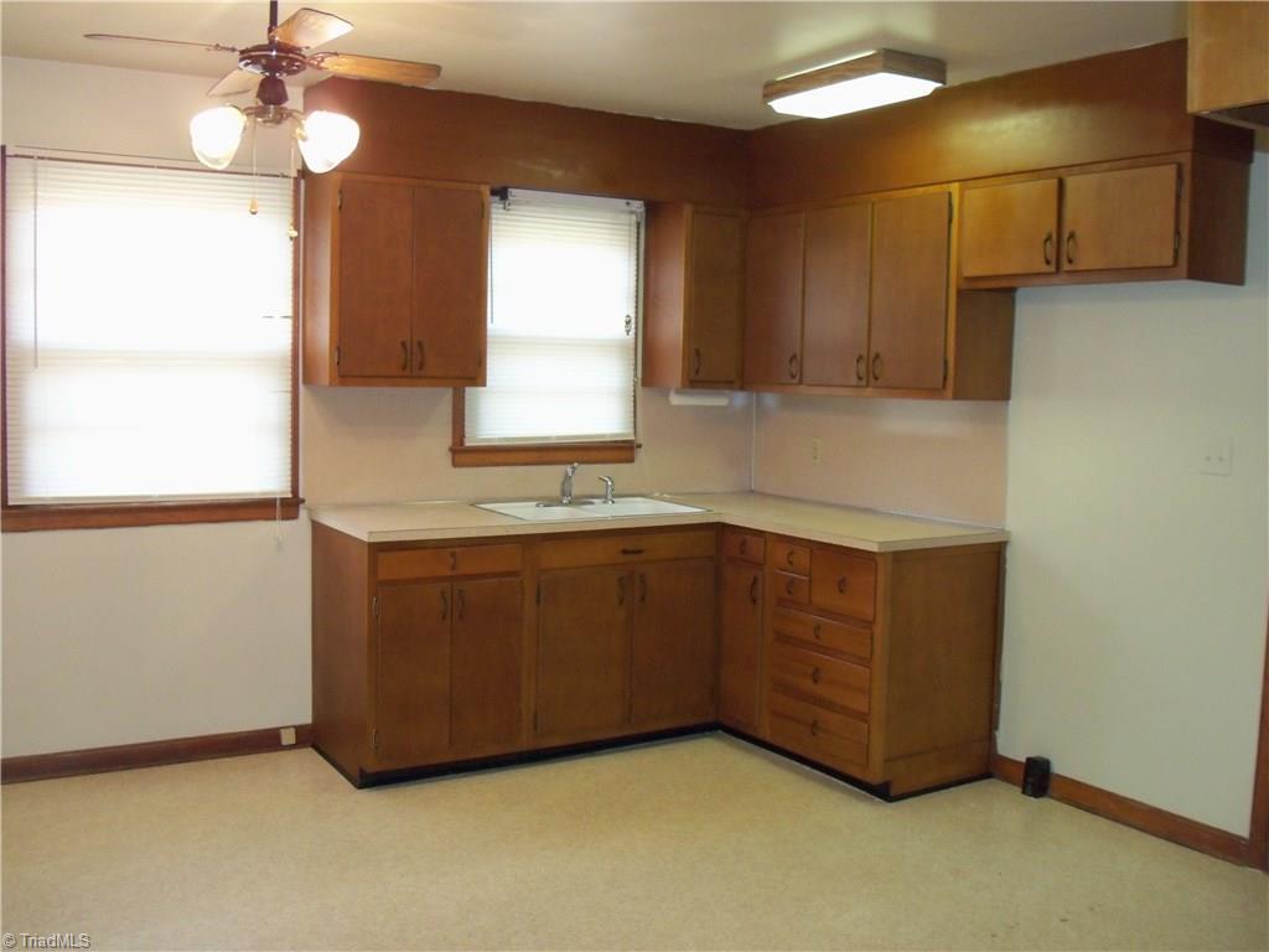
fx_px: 1246
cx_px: 634
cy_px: 476
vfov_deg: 41.8
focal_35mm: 34
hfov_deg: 54.0
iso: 250
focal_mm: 5.7
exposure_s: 1/30
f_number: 2.9
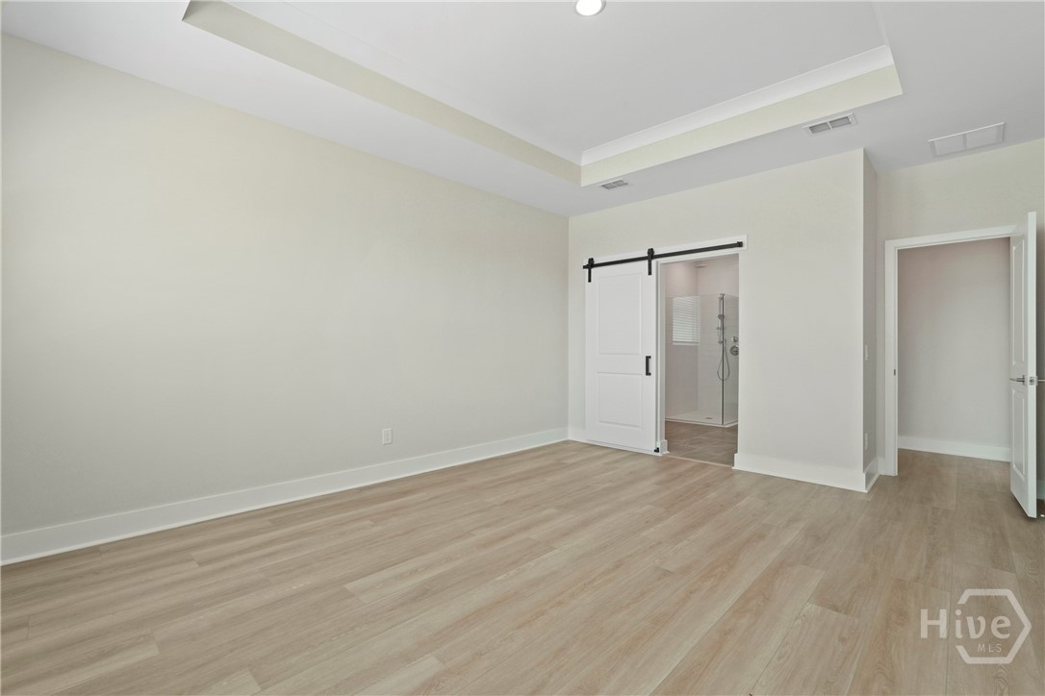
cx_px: 522
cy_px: 348
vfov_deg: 72.1
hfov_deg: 95.0
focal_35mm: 16
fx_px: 479
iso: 320
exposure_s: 1/6
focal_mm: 16.5
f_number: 9
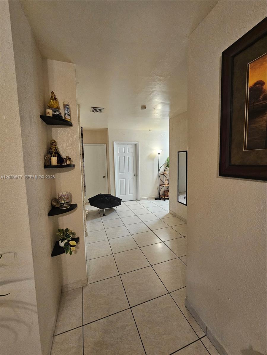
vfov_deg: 106.2
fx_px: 134
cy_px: 178
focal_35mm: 13
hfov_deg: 89.9
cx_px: 134
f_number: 2.2
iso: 320
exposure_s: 1/30
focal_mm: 2.2
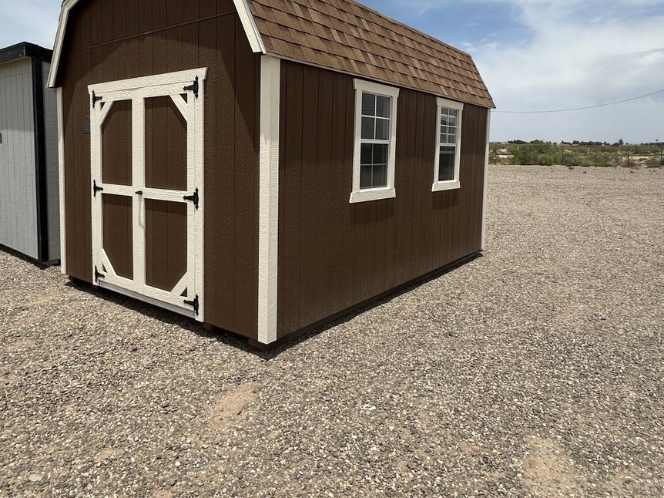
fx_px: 499
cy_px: 187
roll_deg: -0.8
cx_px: 277
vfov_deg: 52.5
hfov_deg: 66.9
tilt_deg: -4.0
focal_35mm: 26
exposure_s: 1/2817
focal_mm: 2.22
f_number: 2.2
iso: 50
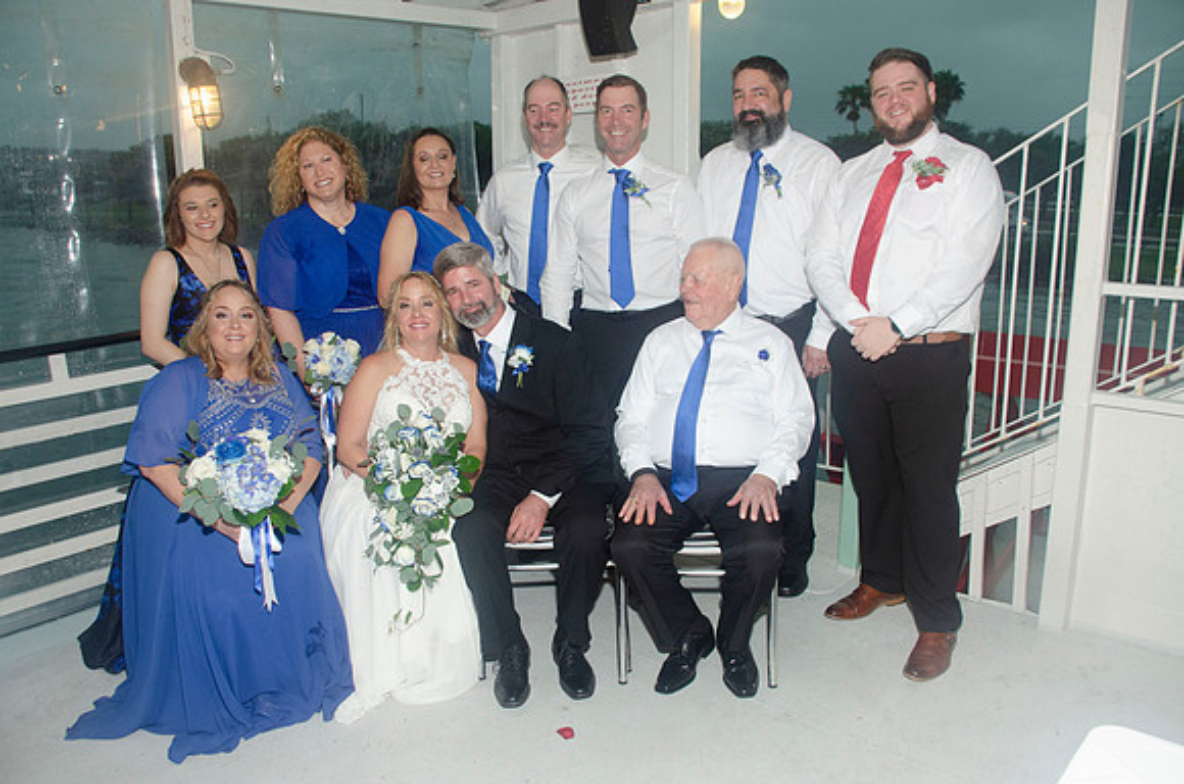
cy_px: 392
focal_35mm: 27
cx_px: 592
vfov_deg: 47.7
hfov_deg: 67.5
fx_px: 886
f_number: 5.6
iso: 400
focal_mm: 18
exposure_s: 1/100
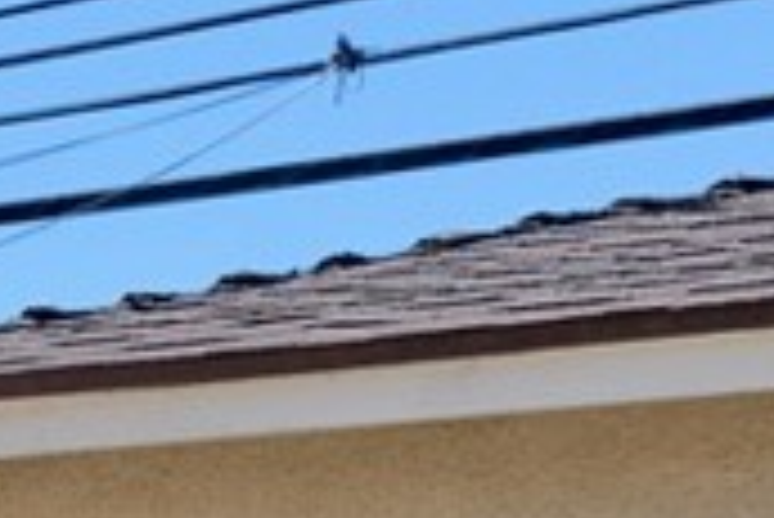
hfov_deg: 11.1
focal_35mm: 161
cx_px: -968
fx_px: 3464
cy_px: 732
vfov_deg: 8.4
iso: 320
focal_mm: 18
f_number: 7.1
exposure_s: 1/450
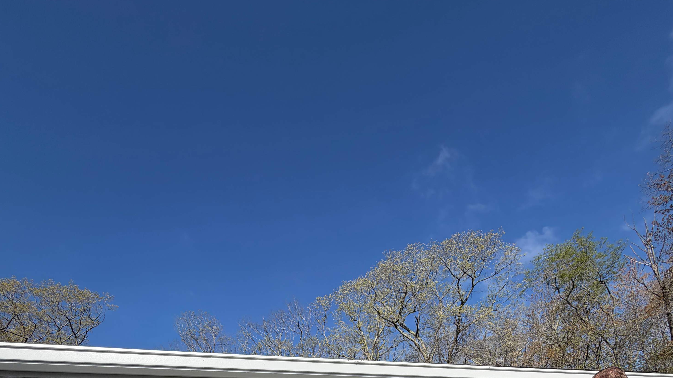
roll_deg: +4.2
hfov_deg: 83.8
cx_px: 342
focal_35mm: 21
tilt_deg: +14.8
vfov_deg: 39.2
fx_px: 375
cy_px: 452
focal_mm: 2.22
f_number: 2.2
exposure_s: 1/1285
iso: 20
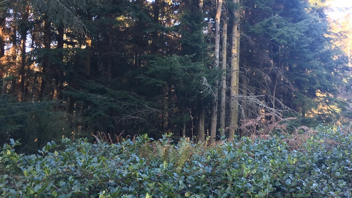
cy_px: 95
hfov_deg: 52.6
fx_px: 355
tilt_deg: +3.7
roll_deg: +0.3
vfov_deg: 31.2
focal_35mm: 38
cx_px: 198
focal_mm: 4.15
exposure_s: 1/30
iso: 32
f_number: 2.2
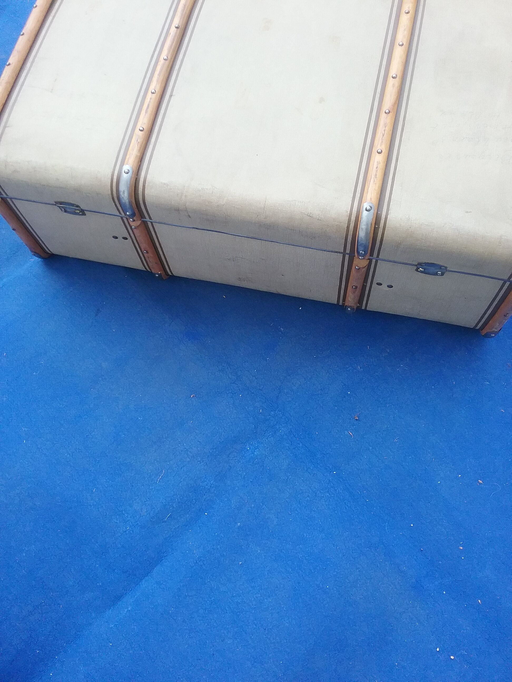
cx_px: 256
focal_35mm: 31
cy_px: 341
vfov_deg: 58.4
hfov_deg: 45.4
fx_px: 611
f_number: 2.2
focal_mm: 3.3
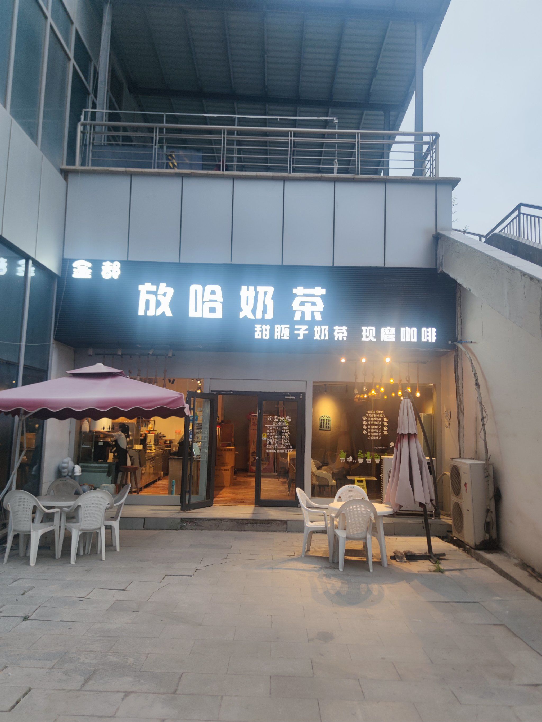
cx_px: 271
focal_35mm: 24
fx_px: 501
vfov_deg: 71.6
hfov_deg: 56.8
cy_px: 361
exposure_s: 1/100
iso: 54
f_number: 1.69
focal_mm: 6.72
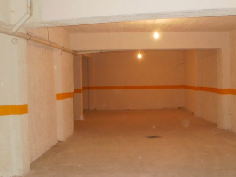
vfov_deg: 31.5
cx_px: 142
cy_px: 98
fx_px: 314
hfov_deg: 41.0
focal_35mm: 46
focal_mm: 6.3
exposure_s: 1/30
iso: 500
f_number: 3.1
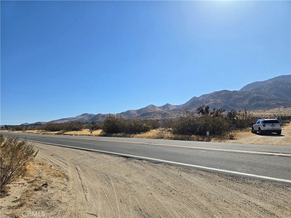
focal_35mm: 23
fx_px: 193
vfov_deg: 58.9
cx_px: 146
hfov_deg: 73.9
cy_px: 109
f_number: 1.7
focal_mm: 6.3
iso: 12
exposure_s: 1/1525
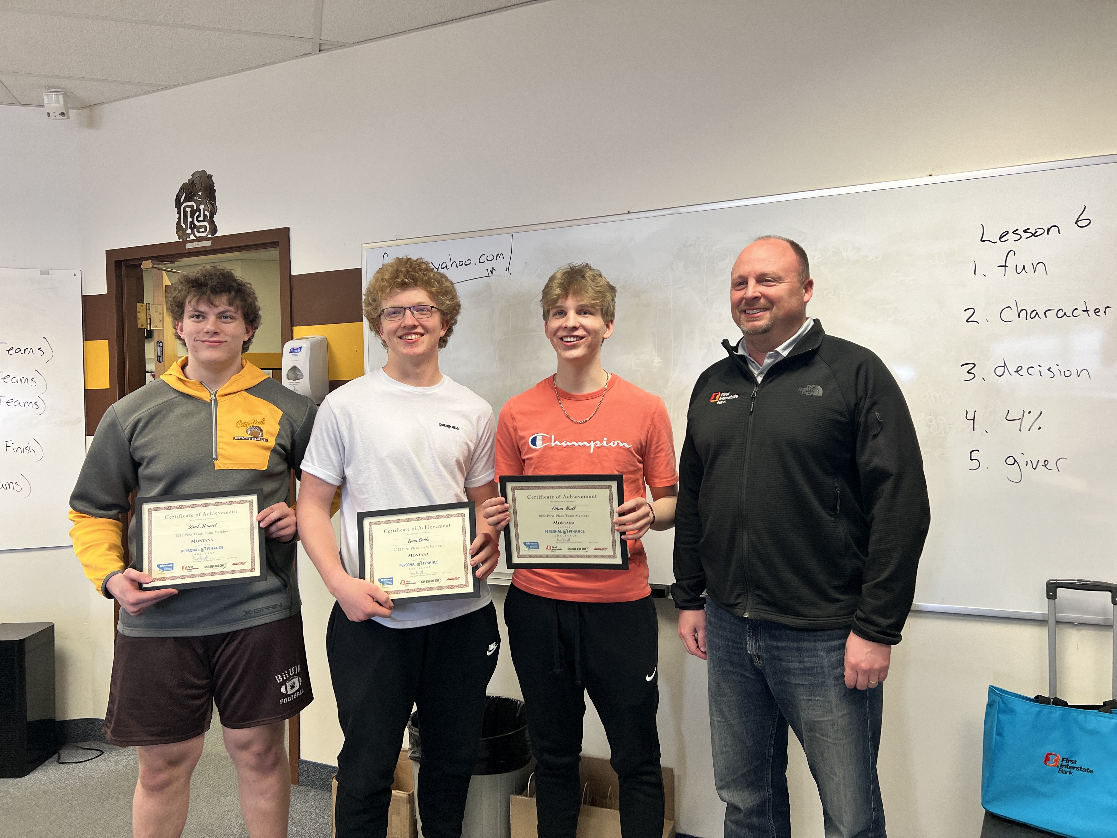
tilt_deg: -1.8
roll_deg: +0.7
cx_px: 558
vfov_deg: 53.1
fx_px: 839
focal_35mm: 26
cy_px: 419
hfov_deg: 67.3
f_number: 1.5
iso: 125
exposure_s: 1/120
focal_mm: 5.7
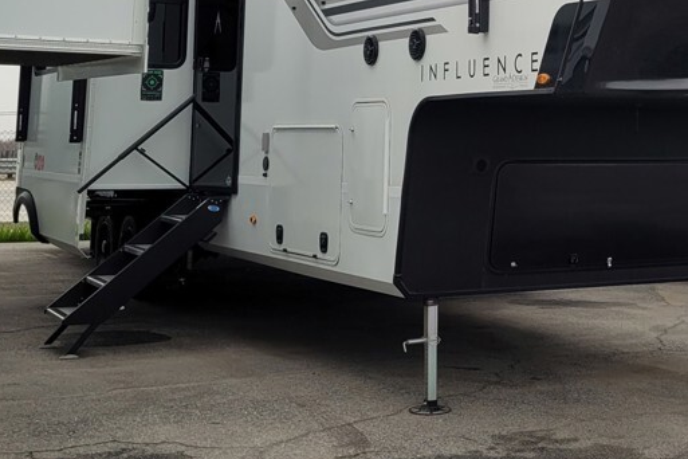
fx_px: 1032
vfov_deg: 24.0
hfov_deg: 35.5
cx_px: 563
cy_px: 5
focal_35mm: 54
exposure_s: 1/1142
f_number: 1.8
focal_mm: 5.4
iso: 40
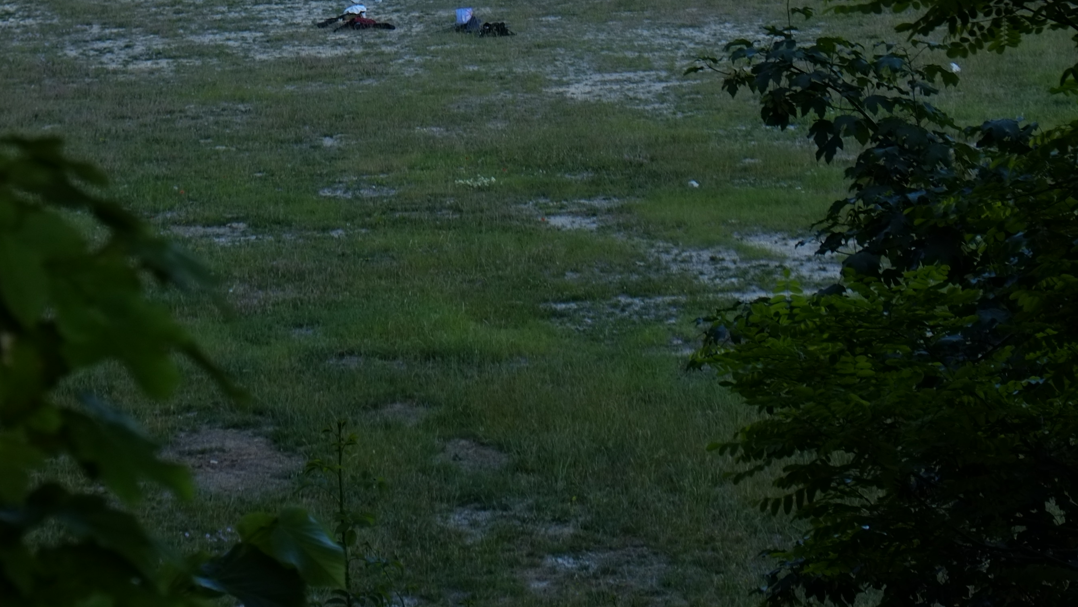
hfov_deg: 13.5
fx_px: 4545
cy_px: -47
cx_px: 390
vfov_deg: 7.6
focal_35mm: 159
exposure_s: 1/85
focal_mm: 55
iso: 200
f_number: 8
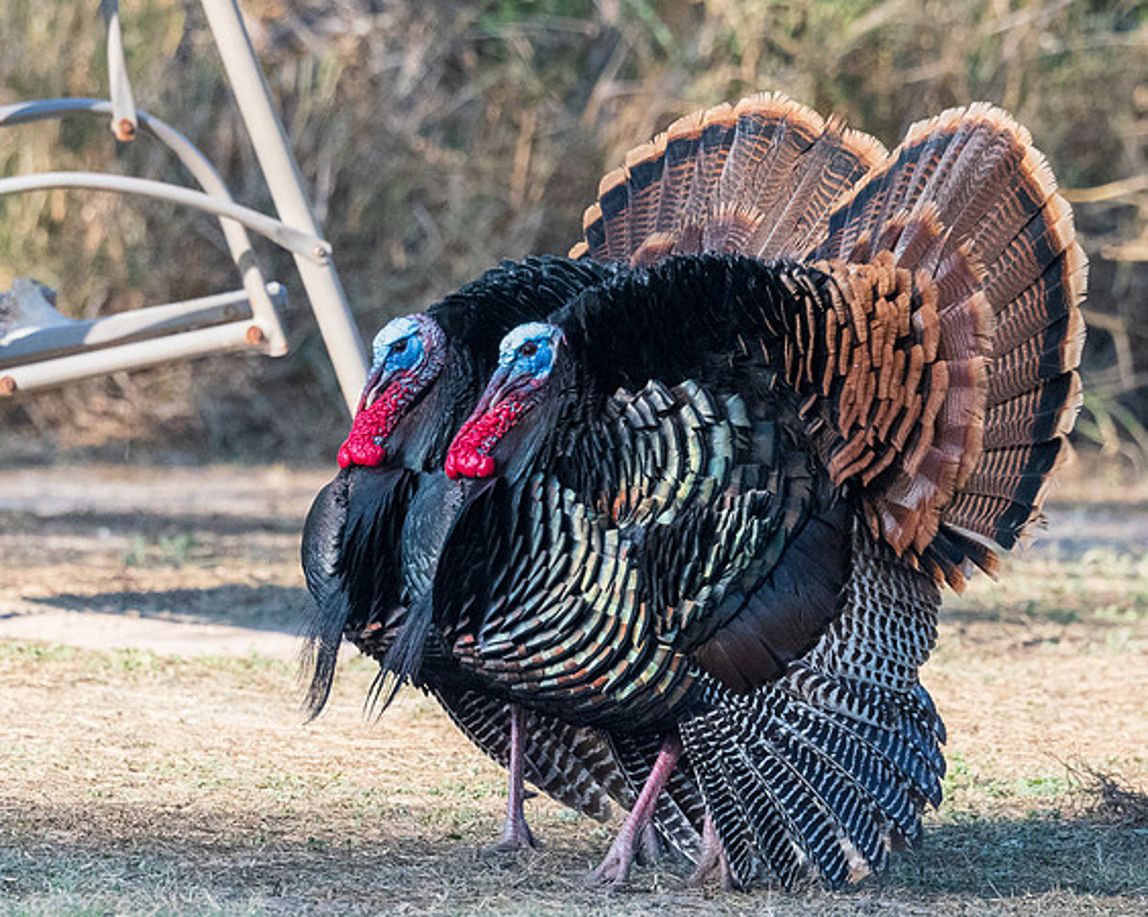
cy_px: 405
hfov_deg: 1.8
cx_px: 700
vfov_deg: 1.4
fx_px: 37307
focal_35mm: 1098
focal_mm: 500
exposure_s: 1/1600
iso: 3200
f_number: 7.1
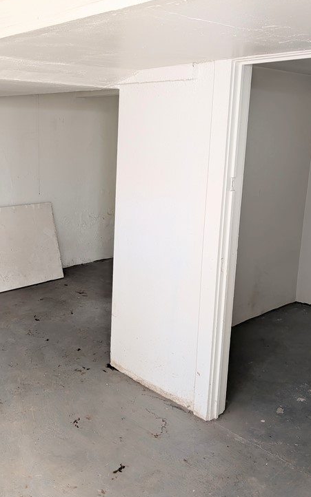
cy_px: 235
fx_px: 488
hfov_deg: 34.7
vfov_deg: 54.0
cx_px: 87
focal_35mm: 36
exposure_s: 1/21.6
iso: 123
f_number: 1.68
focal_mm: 6.9
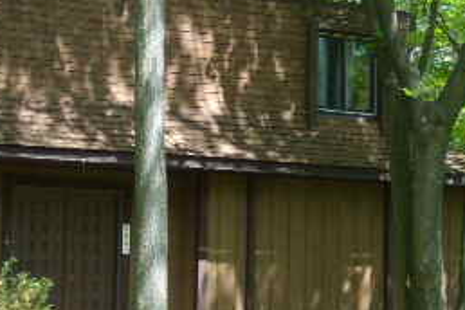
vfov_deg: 14.7
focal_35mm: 93
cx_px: 88
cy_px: 187
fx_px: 1201
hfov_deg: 21.6
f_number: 3.6
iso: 80
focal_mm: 6.4
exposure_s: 1/100
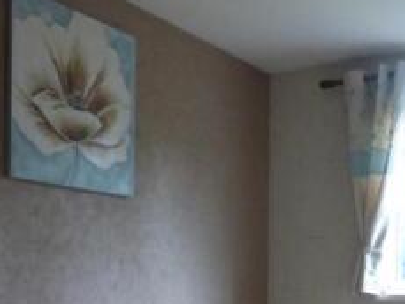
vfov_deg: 23.1
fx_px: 714
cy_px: 301
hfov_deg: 31.7
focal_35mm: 61
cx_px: 202
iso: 400
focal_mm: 4.3
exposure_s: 1/30
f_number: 3.3
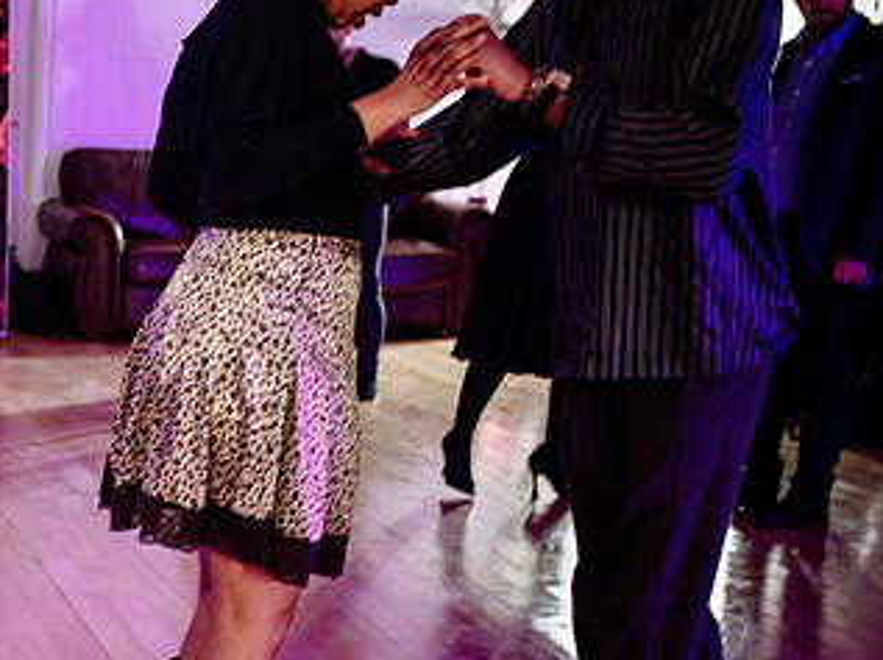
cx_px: -187
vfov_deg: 17.5
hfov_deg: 21.8
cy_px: 608
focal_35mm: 83
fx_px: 2115
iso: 2000
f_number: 2
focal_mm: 35
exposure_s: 1/200
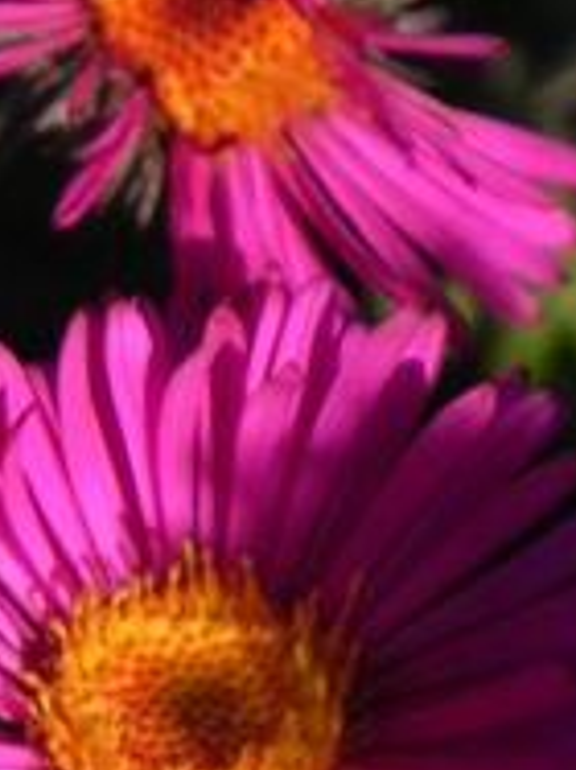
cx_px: -362
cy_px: -33
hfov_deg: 4.1
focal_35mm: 364
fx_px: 8085
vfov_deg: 5.4
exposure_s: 1/1000
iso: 160
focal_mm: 15.1
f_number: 4
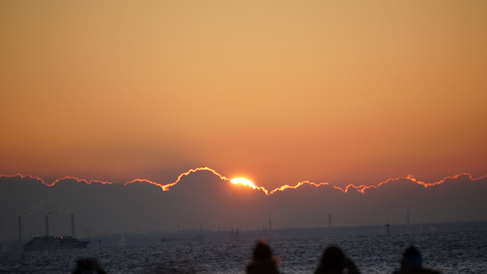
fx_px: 4068
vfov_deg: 3.9
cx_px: 243
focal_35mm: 315
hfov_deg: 6.9
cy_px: 160
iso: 250
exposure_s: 1/320
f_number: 6.3
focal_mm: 300
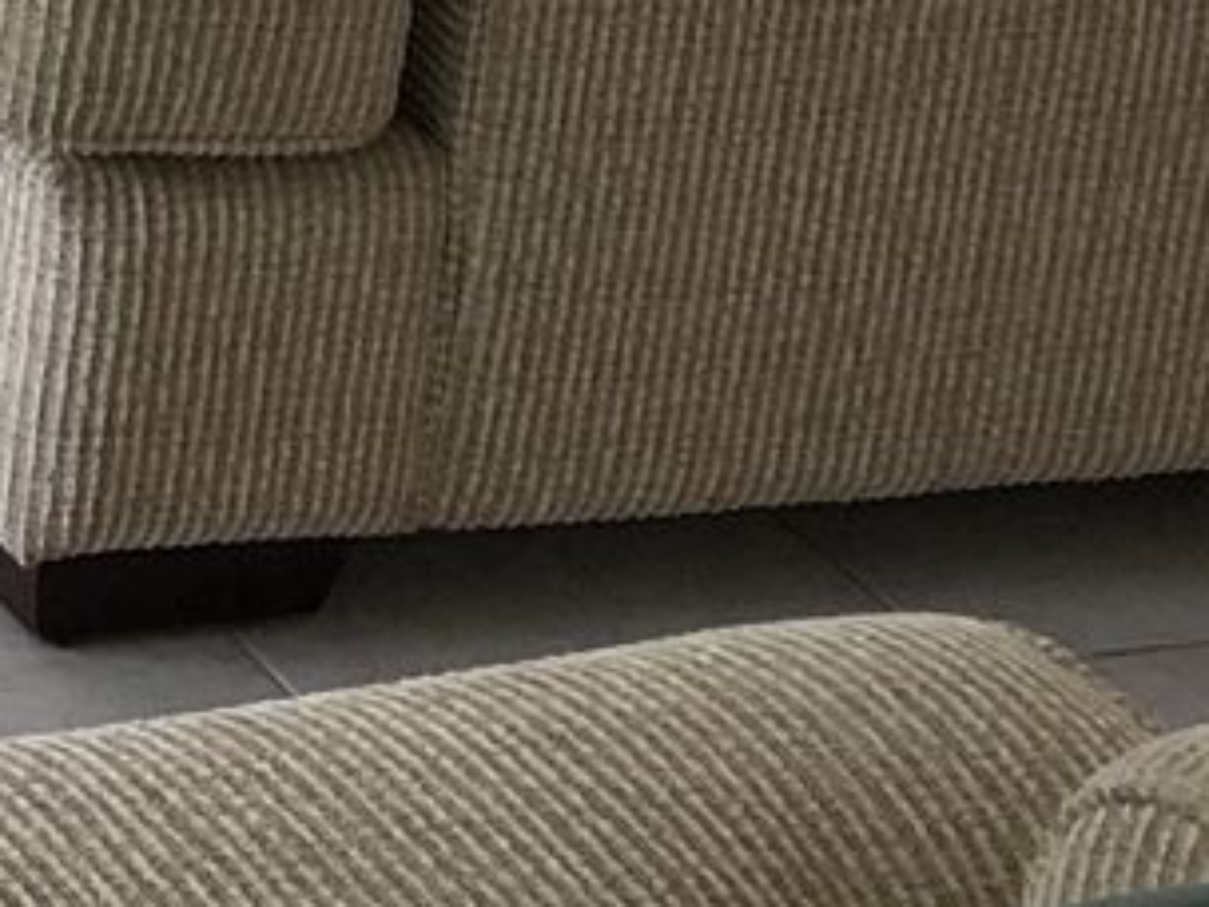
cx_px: -1674
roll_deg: -1.2
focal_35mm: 177
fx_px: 6182
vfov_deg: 7.8
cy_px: -1217
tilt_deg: -14.0
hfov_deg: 9.9
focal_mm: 3.99
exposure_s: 1/40
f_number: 1.8
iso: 25
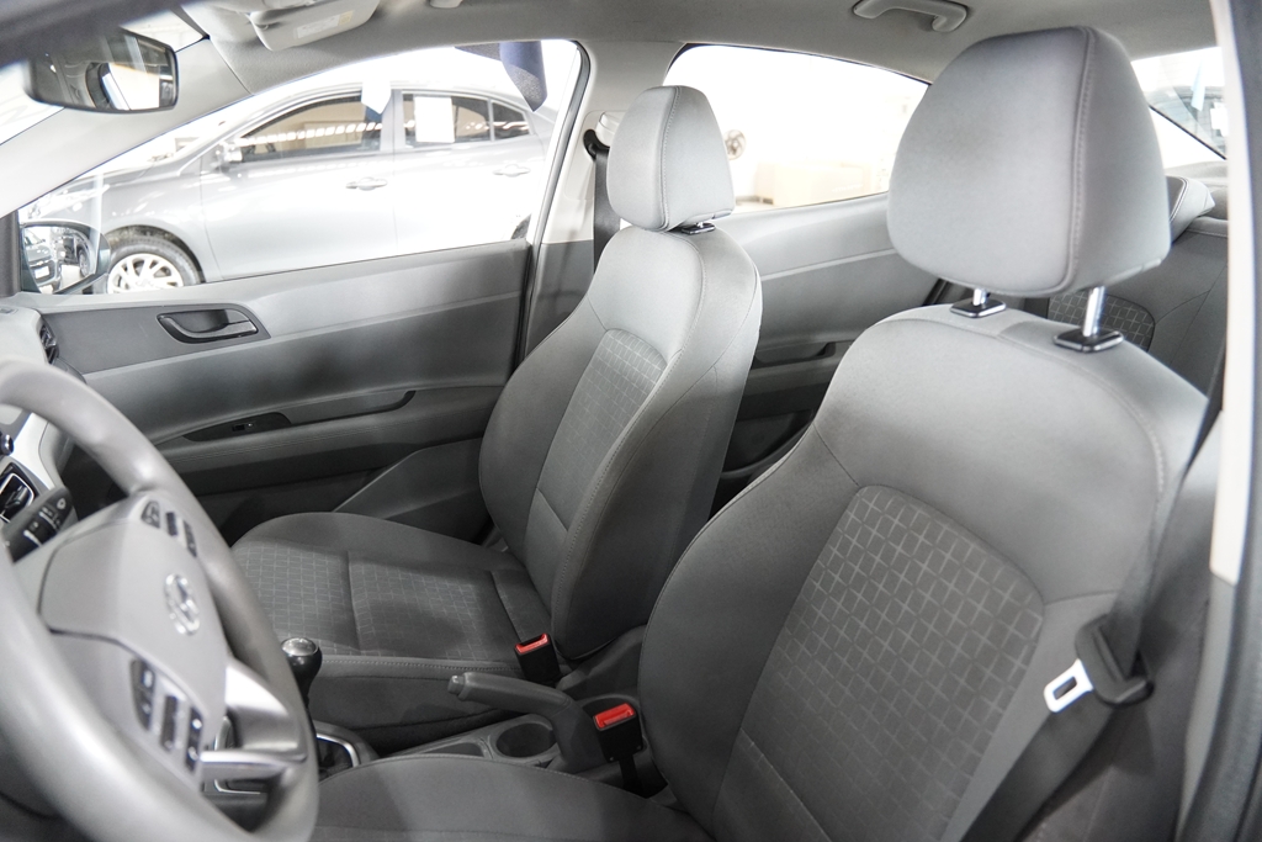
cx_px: 631
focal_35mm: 26
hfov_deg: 70.4
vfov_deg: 50.4
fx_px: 894
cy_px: 421
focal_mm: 17
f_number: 2.8
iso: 2500
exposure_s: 1/30
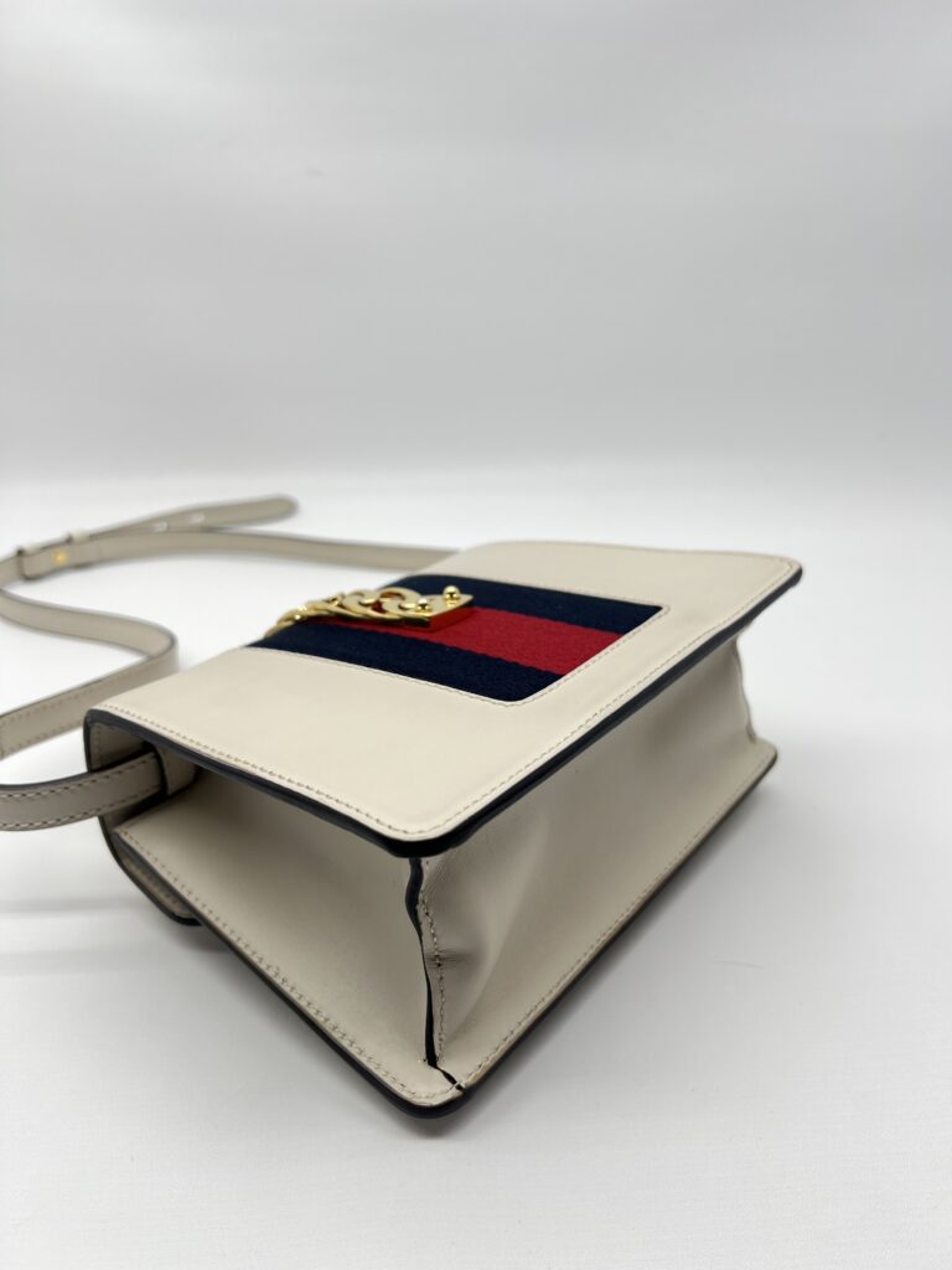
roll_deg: +0.4
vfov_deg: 67.3
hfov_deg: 53.1
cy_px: 635
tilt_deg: -22.9
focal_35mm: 26
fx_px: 953
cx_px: 476
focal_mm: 5.7
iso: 40
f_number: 1.5
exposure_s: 1/157
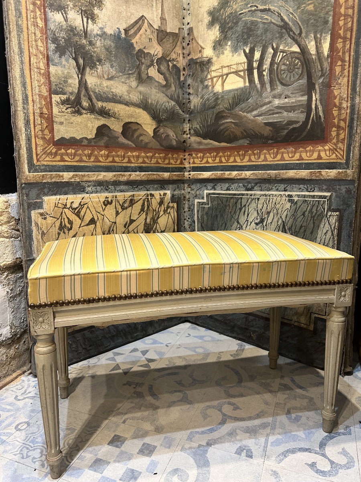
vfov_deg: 67.3
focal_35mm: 26
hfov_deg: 53.1
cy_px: 241
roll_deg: +0.1
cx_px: 180
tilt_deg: -10.7
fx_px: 362
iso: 160
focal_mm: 5.7
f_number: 1.5
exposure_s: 1/50
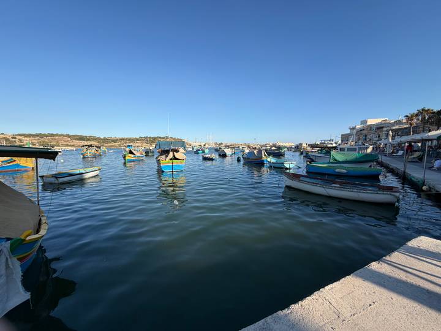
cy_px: 166
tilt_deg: -6.1
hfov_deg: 102.1
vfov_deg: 85.7
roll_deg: +0.3
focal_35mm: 14
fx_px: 178
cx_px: 220
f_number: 2.2
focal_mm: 2.22
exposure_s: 1/770
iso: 25
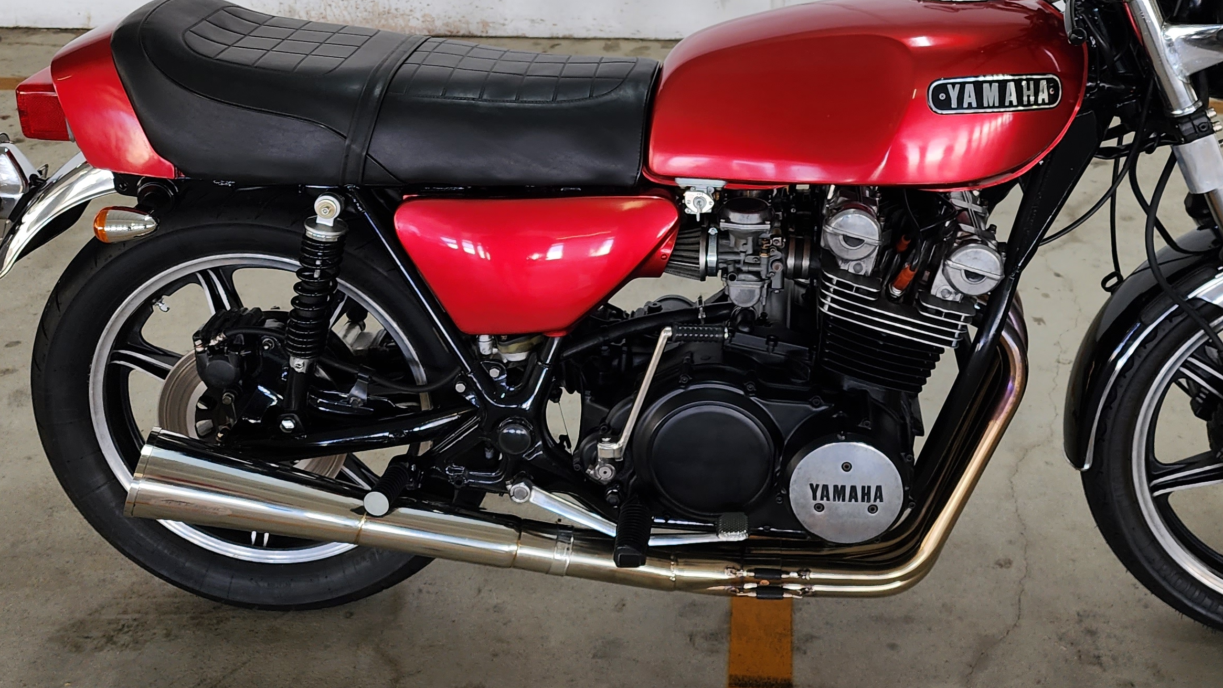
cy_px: 89
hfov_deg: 46.9
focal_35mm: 43
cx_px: 767
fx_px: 1394
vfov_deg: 26.9
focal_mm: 6.4
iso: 64
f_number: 1.8
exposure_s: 1/100
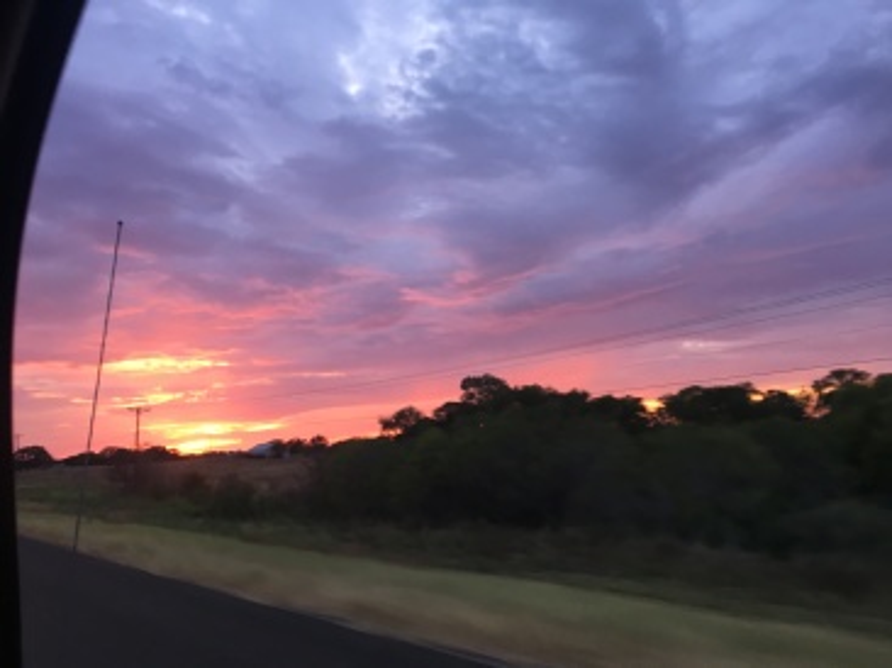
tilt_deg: +8.8
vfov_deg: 48.2
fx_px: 747
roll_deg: -0.2
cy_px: 334
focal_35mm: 29
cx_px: 446
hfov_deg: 61.7
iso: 50
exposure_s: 1/30
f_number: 2.2
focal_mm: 4.15
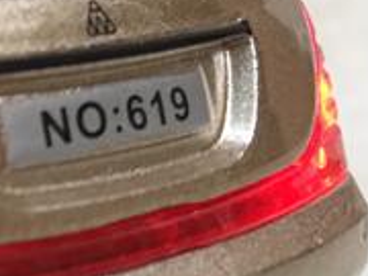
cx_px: -362
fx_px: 1371
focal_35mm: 129
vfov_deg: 11.3
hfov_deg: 13.2
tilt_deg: -6.8
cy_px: -22
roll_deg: -1.1
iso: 50
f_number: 2.2
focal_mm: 4.15
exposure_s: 1/33
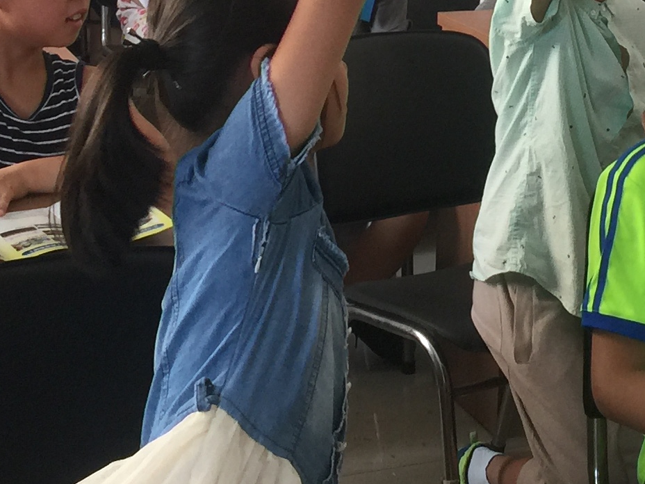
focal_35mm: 102
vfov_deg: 14.0
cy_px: -139
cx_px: 562
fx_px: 1901
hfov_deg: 19.0
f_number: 2.2
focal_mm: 4.15
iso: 32
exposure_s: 1/33
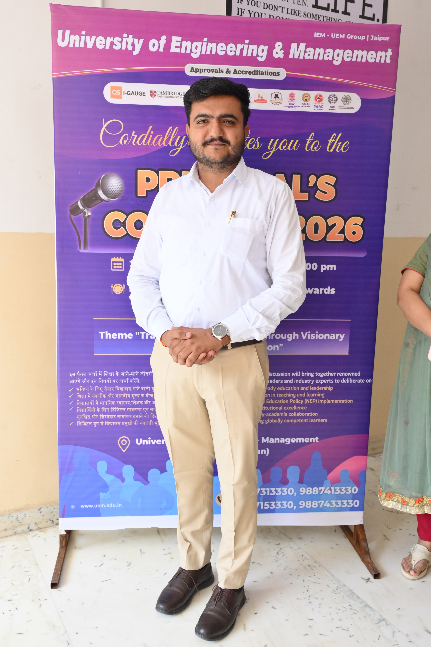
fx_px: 593
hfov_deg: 40.0
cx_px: 220
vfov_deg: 57.2
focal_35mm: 33
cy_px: 310
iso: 1250
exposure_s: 1/160
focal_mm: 30
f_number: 6.3
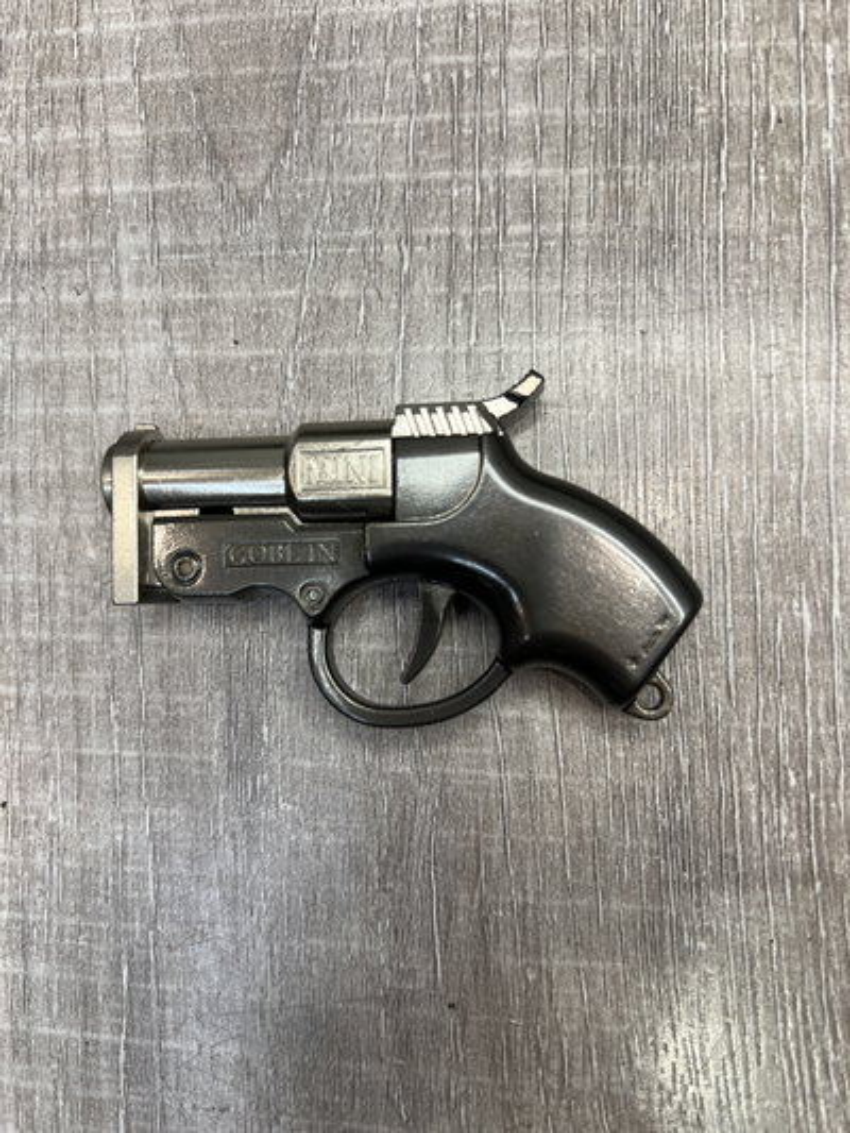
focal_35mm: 26
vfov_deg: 67.3
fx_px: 851
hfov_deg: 53.1
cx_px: 425
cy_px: 566
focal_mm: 5.7
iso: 80
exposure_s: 1/100
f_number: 1.5
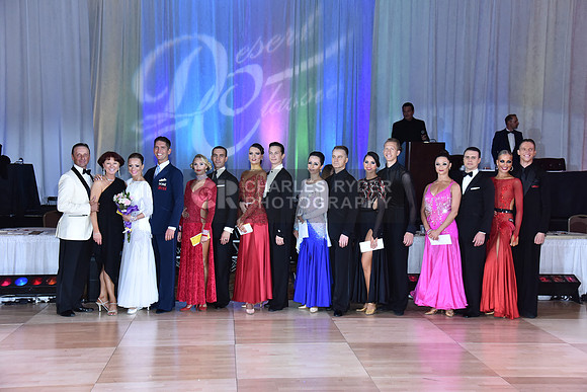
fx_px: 750
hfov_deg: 42.7
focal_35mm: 46
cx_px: 294
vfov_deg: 29.3
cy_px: 196
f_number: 5.6
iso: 2000
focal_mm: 46
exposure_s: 1/250
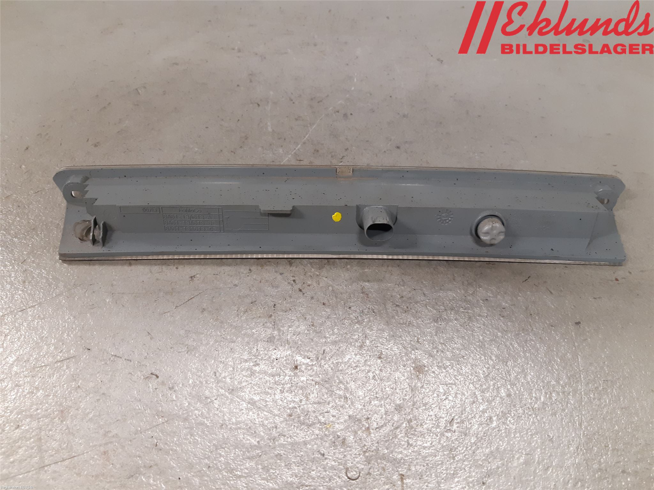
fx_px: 491
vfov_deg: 53.1
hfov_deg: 67.3
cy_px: 245
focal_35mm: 26
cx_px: 327
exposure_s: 1/50
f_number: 1.7
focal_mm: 3.93
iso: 200
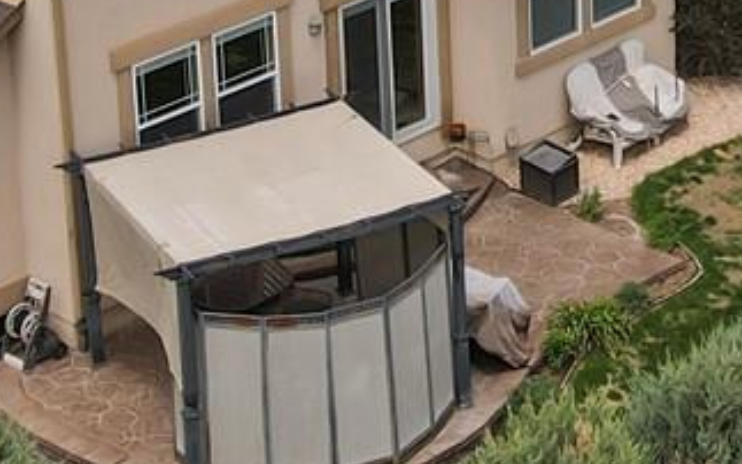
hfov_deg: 16.2
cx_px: 741
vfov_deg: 10.0
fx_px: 2548
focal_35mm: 126
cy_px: -311
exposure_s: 1/400
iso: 100
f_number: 2.8
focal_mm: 4.5
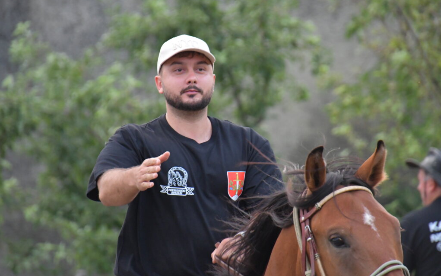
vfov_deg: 3.2
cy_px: 135
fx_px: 4975
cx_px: 221
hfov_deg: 5.1
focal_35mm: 414
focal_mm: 270
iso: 4000
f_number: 6.3
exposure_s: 1/640
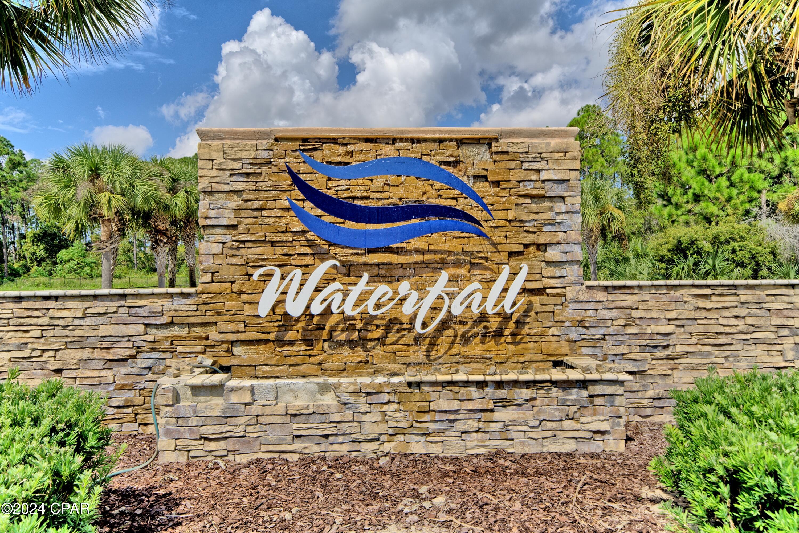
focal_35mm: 24
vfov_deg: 53.2
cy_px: 266
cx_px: 400
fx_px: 533
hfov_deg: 73.7
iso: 100
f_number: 9.5
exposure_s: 1/200
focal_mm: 24
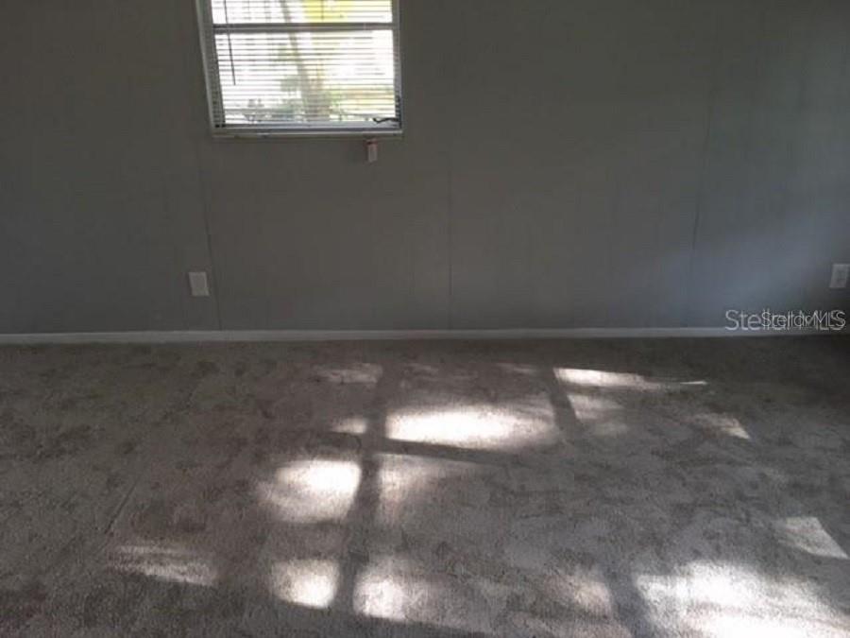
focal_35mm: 29
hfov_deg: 61.7
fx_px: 712
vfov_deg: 48.2
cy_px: 319
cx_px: 425
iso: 32
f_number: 2.2
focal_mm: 4.15
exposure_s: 1/30
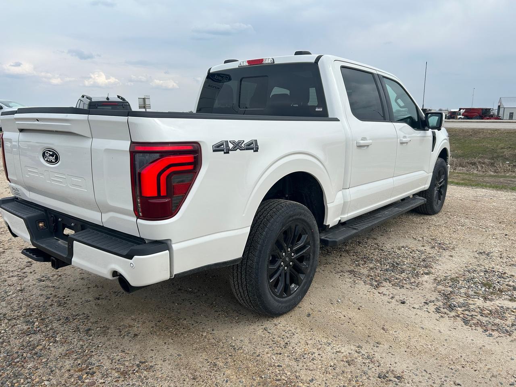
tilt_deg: -11.1
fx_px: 388
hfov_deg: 67.3
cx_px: 258
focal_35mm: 26
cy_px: 194
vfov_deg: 53.1
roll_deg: +0.0
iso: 50
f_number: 1.5
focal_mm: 5.7
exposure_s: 1/3571
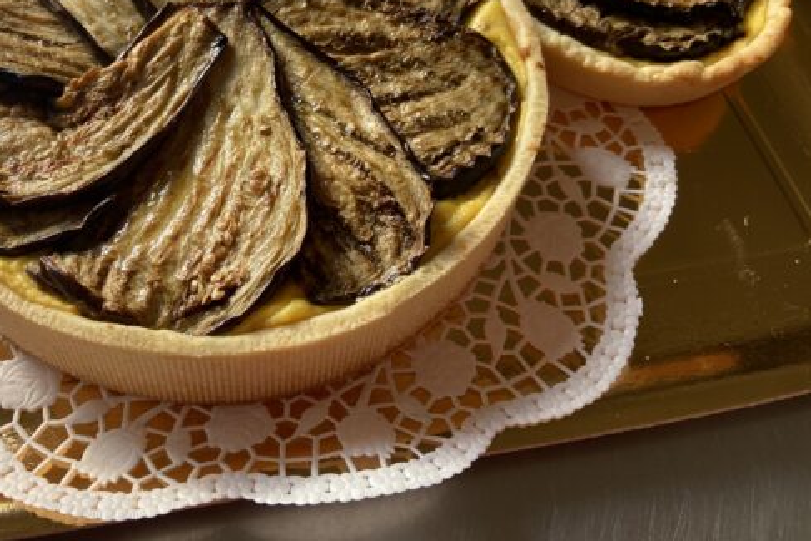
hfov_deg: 51.1
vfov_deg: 35.1
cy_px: 132
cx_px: 287
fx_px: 834
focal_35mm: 37
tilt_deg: -56.3
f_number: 1.8
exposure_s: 1/122
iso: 50
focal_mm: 4.25
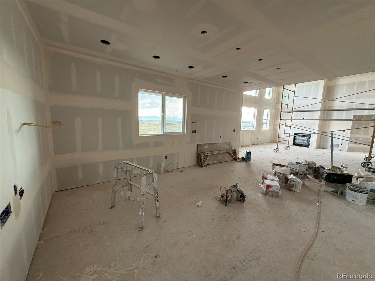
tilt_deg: -7.8
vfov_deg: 85.7
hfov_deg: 102.1
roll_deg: -1.9
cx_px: 188
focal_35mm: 14
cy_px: 140
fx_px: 152
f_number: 2.2
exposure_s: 1/99
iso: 250
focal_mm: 2.22
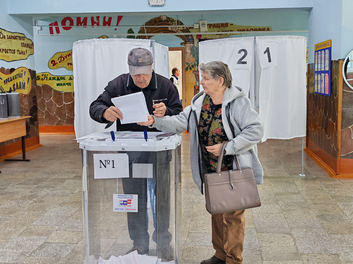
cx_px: 176
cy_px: 132
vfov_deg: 32.9
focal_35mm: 44
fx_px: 449
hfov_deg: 42.9
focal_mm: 6.83
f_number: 2
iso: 500
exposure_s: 1/100
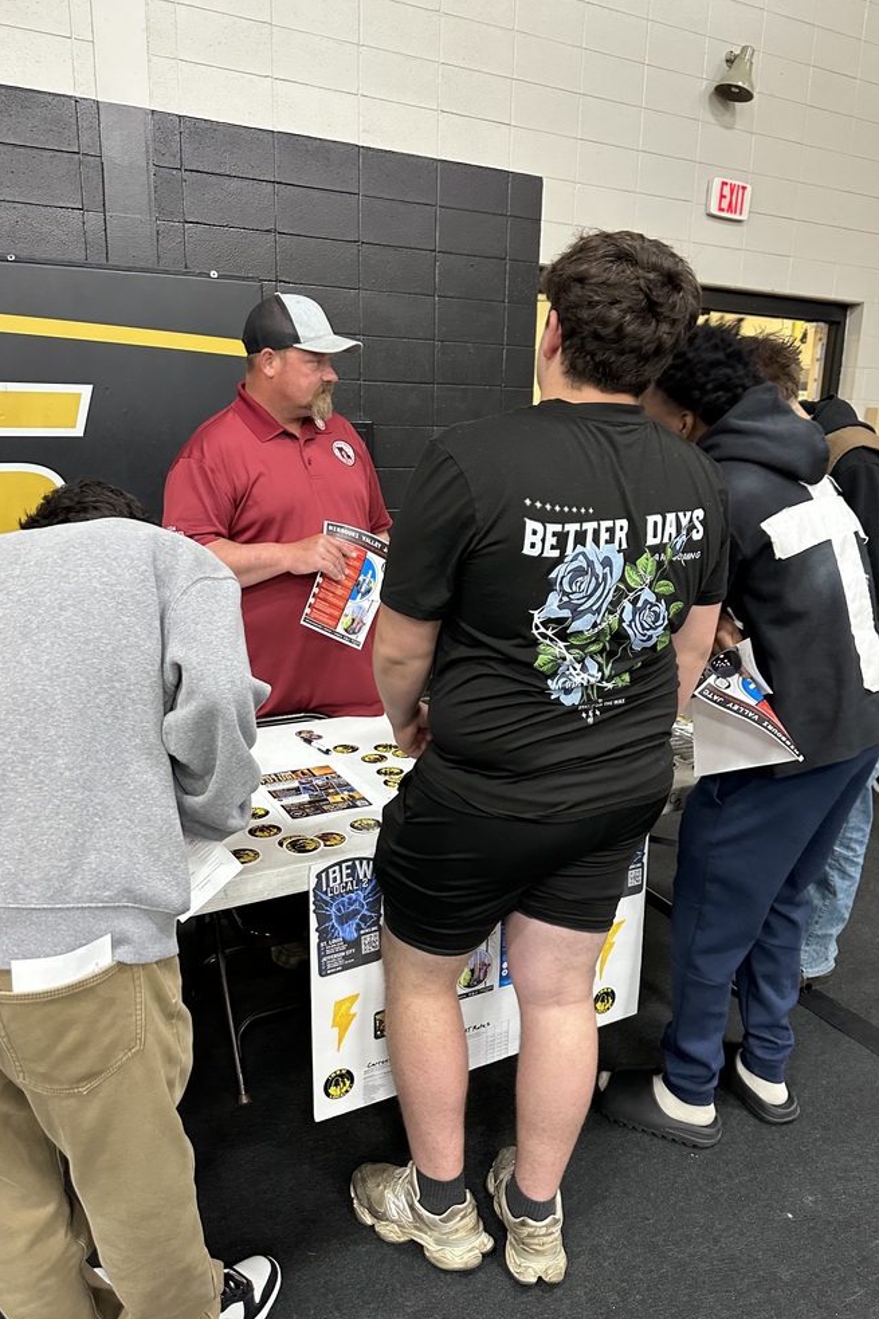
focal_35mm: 26
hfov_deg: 49.5
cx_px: 467
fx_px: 953
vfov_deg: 69.4
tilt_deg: -15.9
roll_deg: -2.8
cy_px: 678
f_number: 1.78
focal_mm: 6.86
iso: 320
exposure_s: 1/60
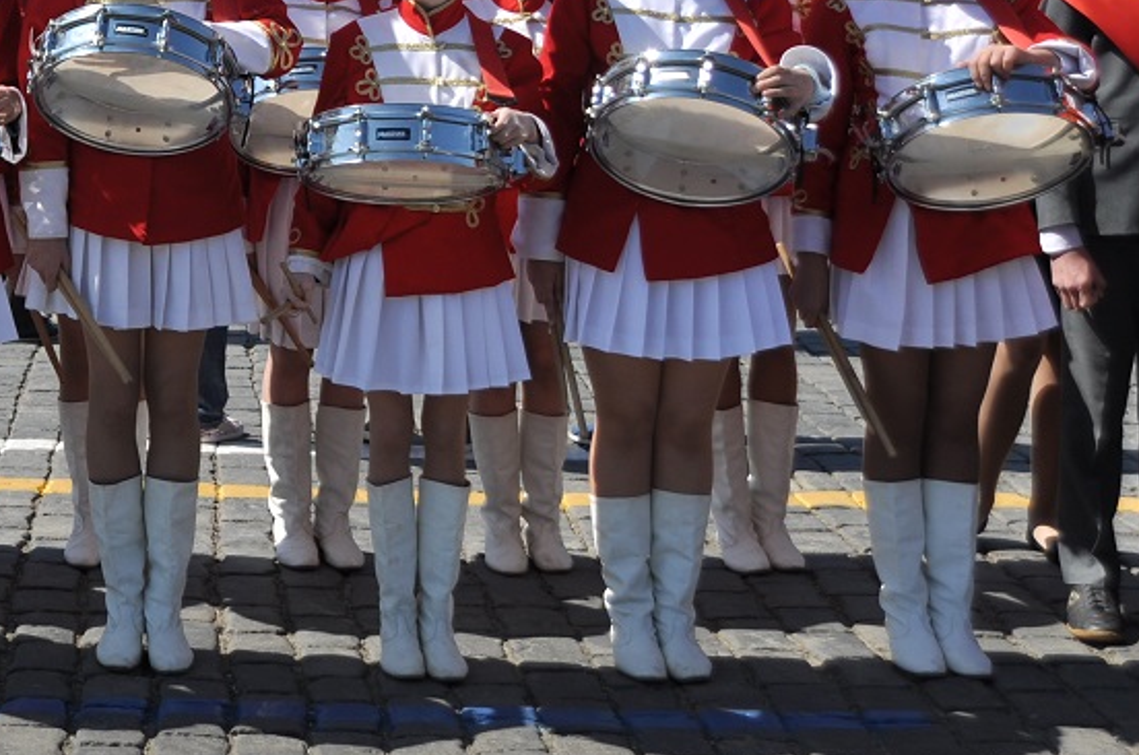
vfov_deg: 14.7
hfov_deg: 21.9
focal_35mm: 91
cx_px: 112
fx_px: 2874
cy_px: -36
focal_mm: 26
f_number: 5
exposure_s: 1/1000
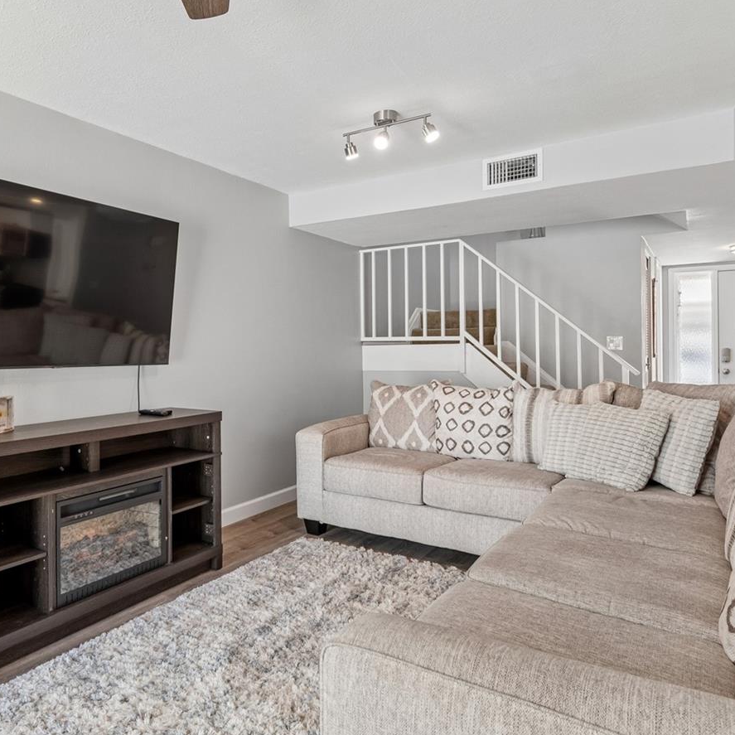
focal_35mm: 23
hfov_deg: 66.4
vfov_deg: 67.2
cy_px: 346
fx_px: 553
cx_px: 282
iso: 100
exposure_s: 1/13
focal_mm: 10
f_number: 5.6
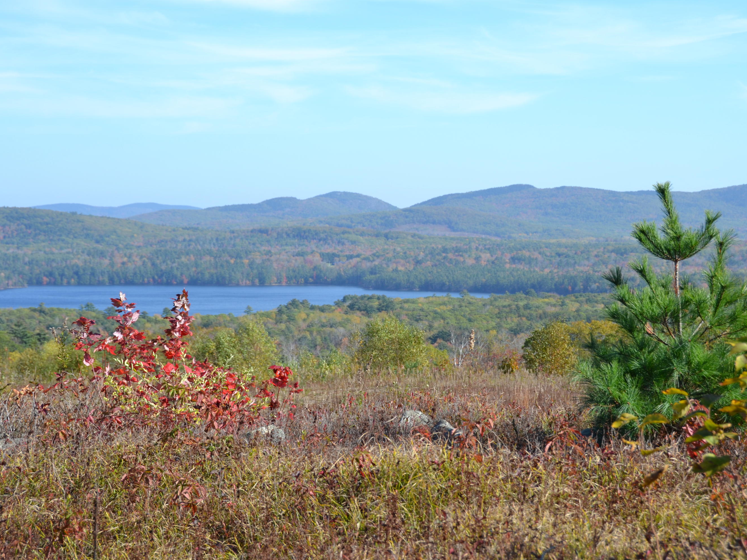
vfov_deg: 19.6
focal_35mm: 75
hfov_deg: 26.0
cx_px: 389
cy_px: 279
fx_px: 1618
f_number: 7.1
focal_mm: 46
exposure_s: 1/200
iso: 100
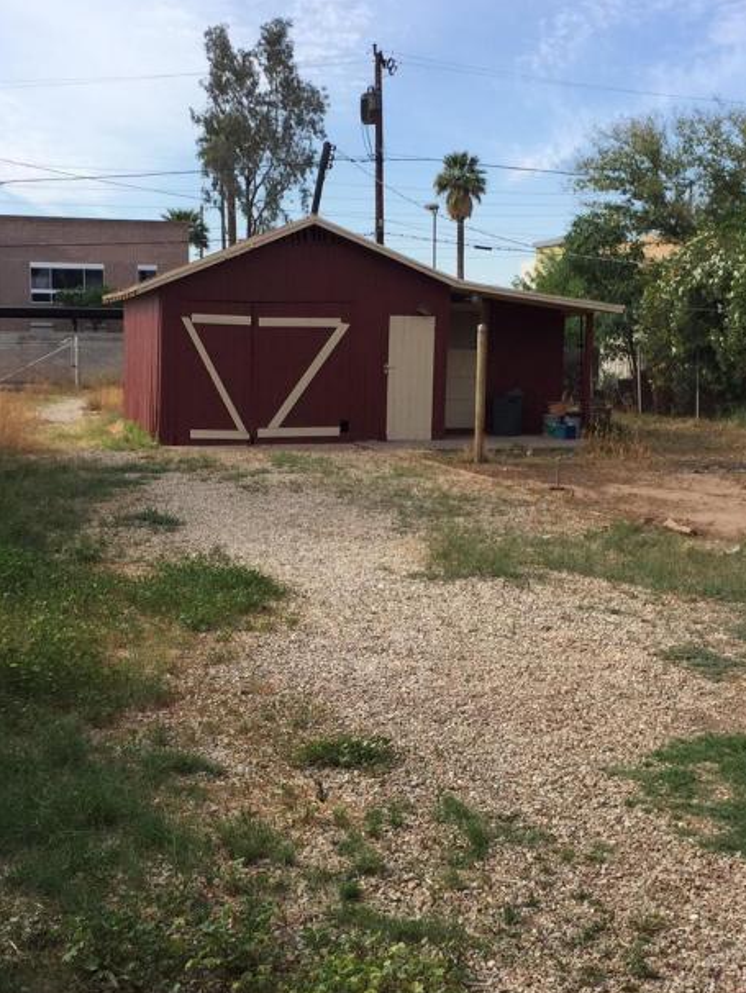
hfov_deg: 29.7
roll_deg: -0.7
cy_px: 562
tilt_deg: -6.4
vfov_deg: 38.8
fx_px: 1407
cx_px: 364
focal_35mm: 49
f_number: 2.2
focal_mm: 4.15
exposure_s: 1/1236
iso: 32
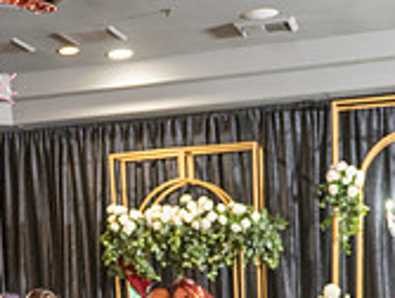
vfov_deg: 17.1
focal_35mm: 80
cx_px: 106
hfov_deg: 24.1
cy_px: 417
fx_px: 915
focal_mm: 24
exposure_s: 1/125
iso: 800
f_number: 2.8
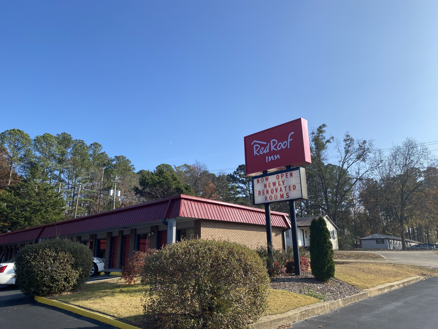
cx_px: 219
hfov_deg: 67.3
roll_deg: +0.7
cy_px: 164
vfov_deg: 53.1
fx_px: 329
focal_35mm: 26
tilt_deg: +15.9
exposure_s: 1/2268
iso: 32
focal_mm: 4.25
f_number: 1.8
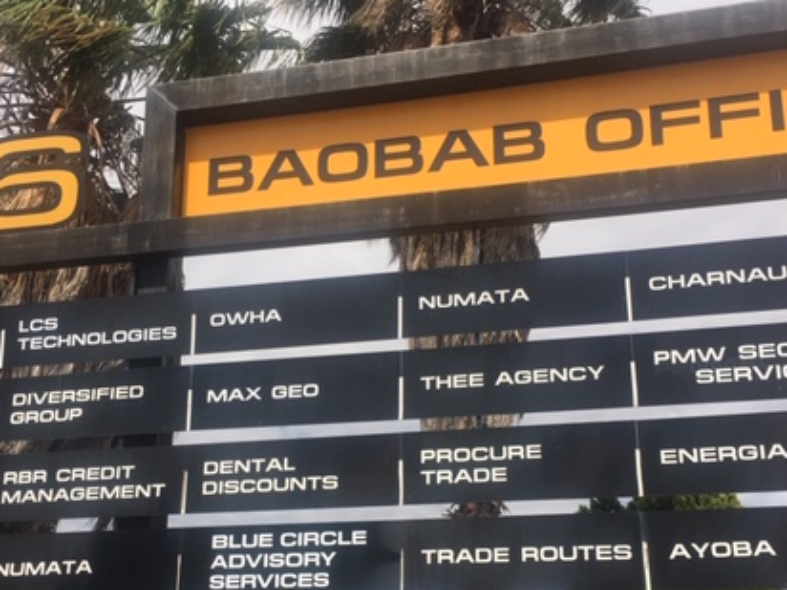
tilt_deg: +15.5
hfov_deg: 42.1
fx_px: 1023
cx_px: 372
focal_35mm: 45
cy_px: 412
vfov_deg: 31.8
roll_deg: +0.3
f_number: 2.2
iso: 25
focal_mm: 4.15
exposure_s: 1/1876
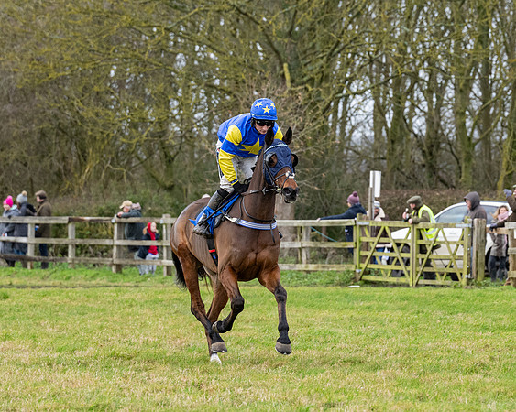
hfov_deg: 7.6
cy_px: 199
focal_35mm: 255
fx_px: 3893
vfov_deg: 6.1
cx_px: 281
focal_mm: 130
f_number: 4
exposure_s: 1/500
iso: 800
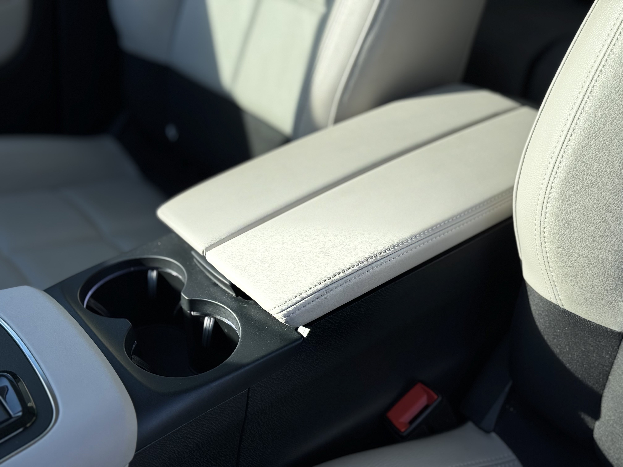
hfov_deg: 39.7
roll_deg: +5.0
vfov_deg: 30.3
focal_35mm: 48
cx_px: 312
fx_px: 864
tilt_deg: -34.9
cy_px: 234
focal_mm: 6.76
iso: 64
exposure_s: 1/1339
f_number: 1.78
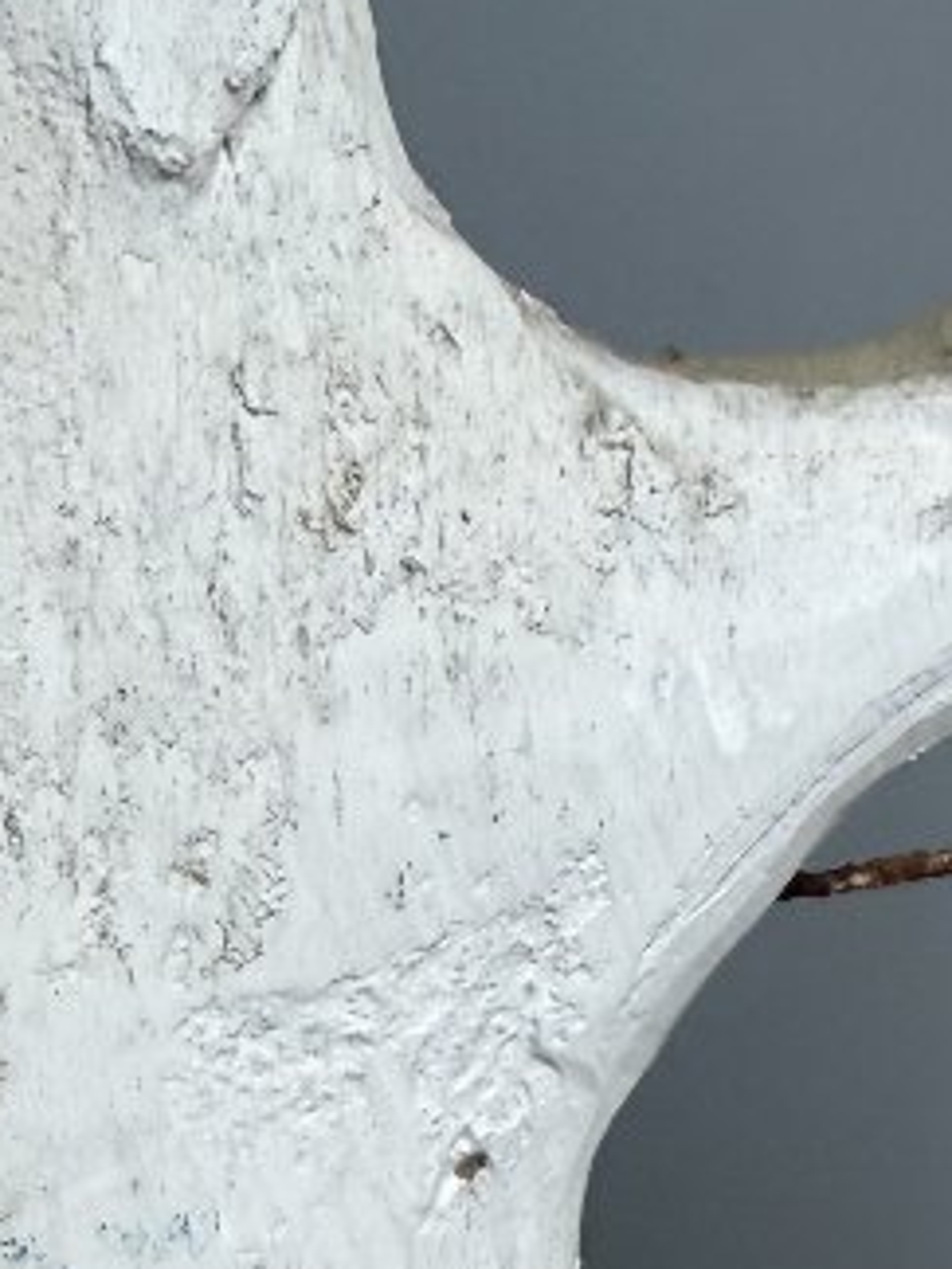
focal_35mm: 89
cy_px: 1296
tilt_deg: -14.1
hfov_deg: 16.5
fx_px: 3264
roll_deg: +2.0
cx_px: 713
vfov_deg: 21.2
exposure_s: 1/100
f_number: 2.2
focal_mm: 2.22
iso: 160
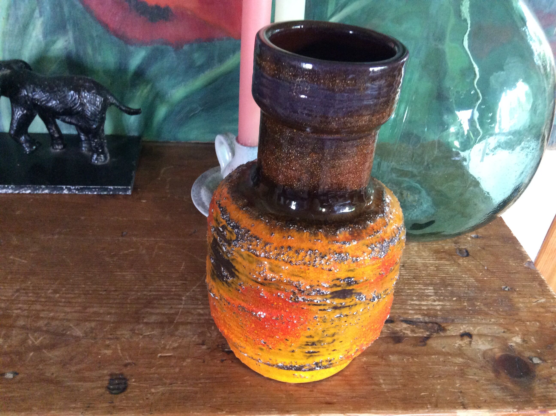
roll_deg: -3.6
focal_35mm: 32
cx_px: 278
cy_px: 208
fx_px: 513
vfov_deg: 44.1
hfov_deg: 56.9
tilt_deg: -35.9
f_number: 2.4
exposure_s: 1/17
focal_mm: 3.3
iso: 250
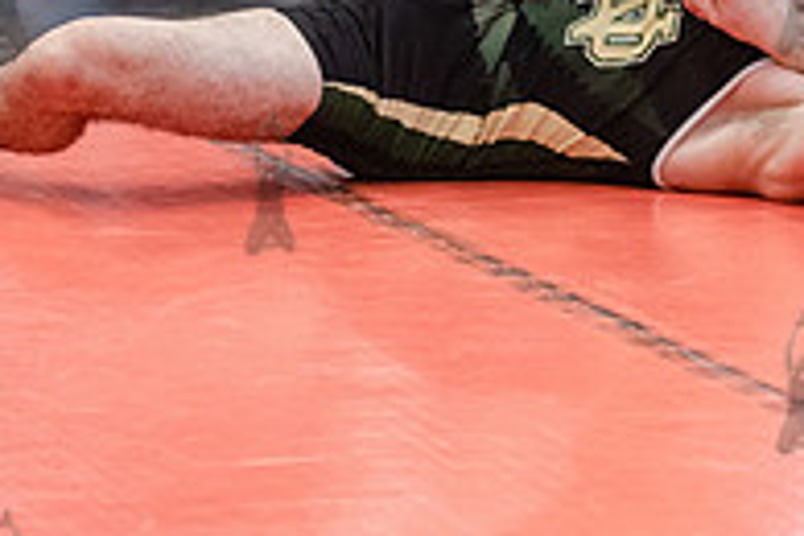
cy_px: -19
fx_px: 5717
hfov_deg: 8.0
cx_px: 800
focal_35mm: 256
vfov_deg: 5.4
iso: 4000
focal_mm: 80
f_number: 3.5
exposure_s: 1/400
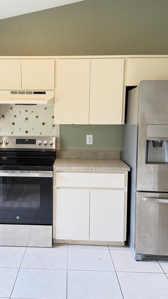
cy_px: 148
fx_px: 285
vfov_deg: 55.3
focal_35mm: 36
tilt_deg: -6.2
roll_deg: -0.2
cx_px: 55
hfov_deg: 32.5
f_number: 1.78
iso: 125
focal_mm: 6.76
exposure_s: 1/60
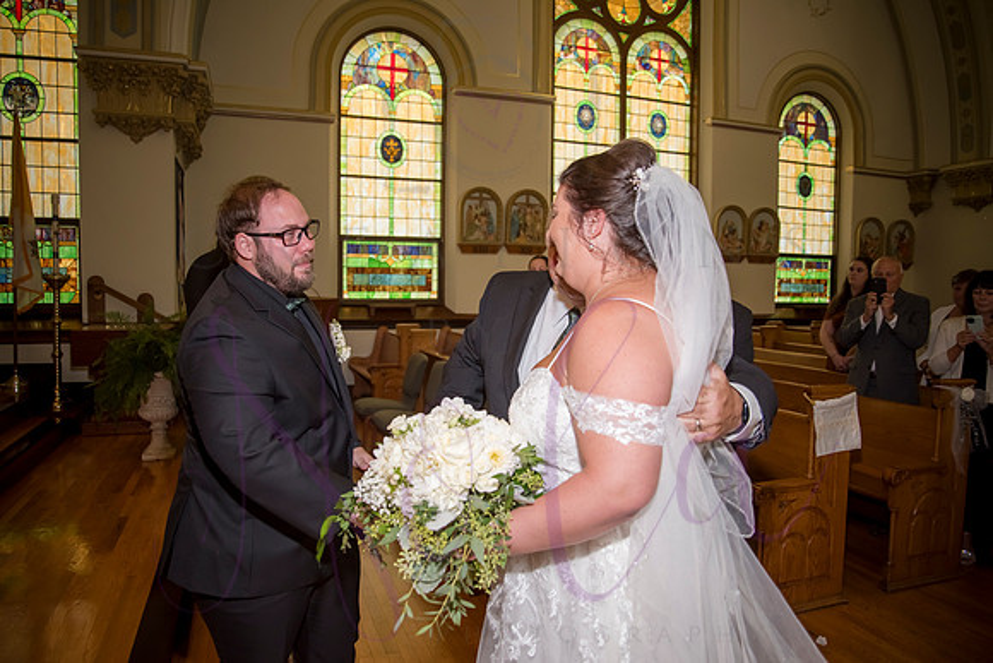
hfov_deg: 73.7
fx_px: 662
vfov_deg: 53.2
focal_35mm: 24
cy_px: 332
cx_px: 496
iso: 640
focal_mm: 24
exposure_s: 1/320
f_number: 3.5
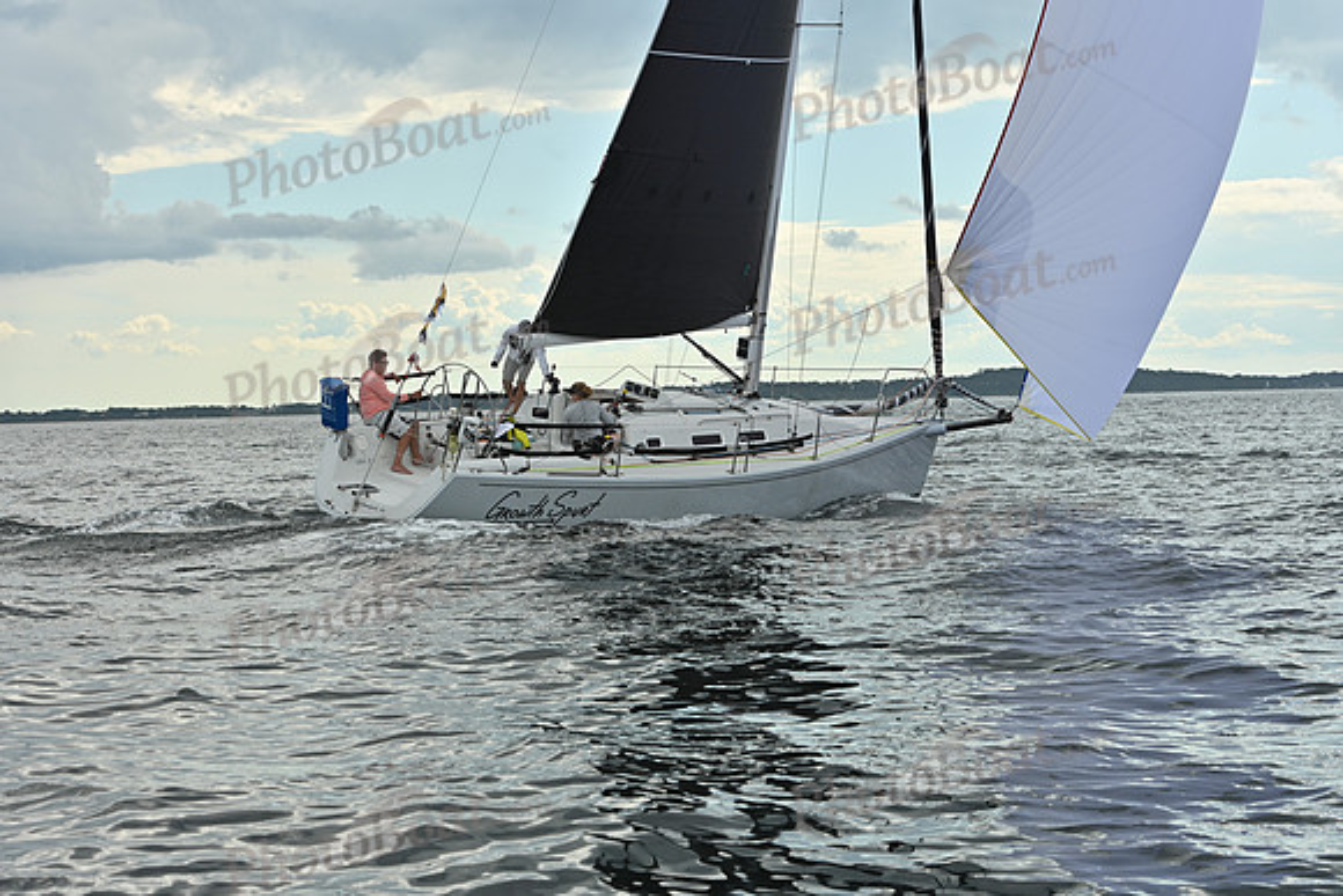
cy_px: 448
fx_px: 2910
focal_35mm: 78
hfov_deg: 26.0
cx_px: 672
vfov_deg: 17.5
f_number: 9
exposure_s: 1/800
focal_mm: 78
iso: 250
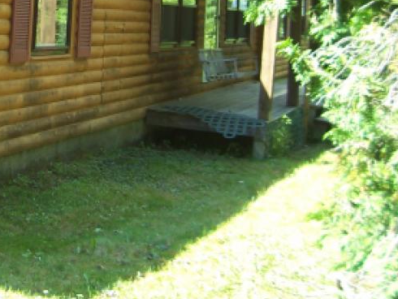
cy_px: -11
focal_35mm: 71
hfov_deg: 26.4
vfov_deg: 20.0
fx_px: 817
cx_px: 35
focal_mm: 5.6
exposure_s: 1/125
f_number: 2.7
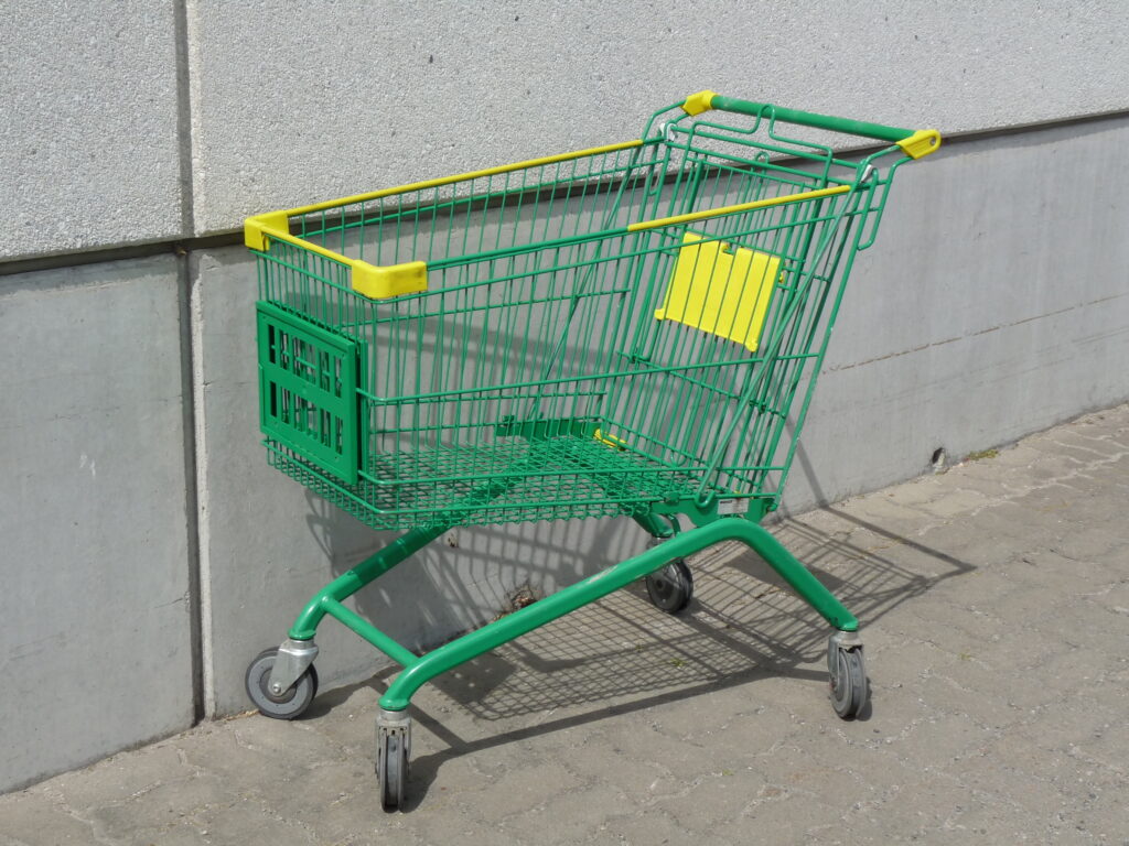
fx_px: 1794
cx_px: 564
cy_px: 423
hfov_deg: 34.9
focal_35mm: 55
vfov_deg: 26.6
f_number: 7.1
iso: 100
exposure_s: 1/400
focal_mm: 9.9
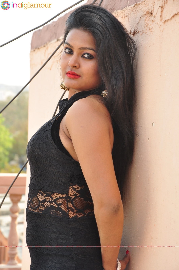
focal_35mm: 105
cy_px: 135
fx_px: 785
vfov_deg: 19.5
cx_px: 90
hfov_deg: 13.0
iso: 400
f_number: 7.1
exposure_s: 1/125
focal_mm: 70
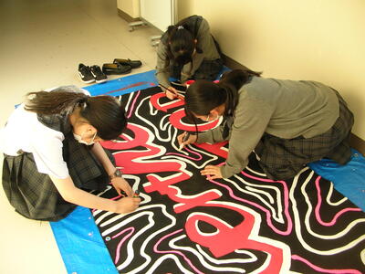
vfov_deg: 40.7
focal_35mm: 35
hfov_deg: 52.6
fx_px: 369
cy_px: 137
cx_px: 182
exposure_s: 1/131
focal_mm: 5.8
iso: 50
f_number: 2.8
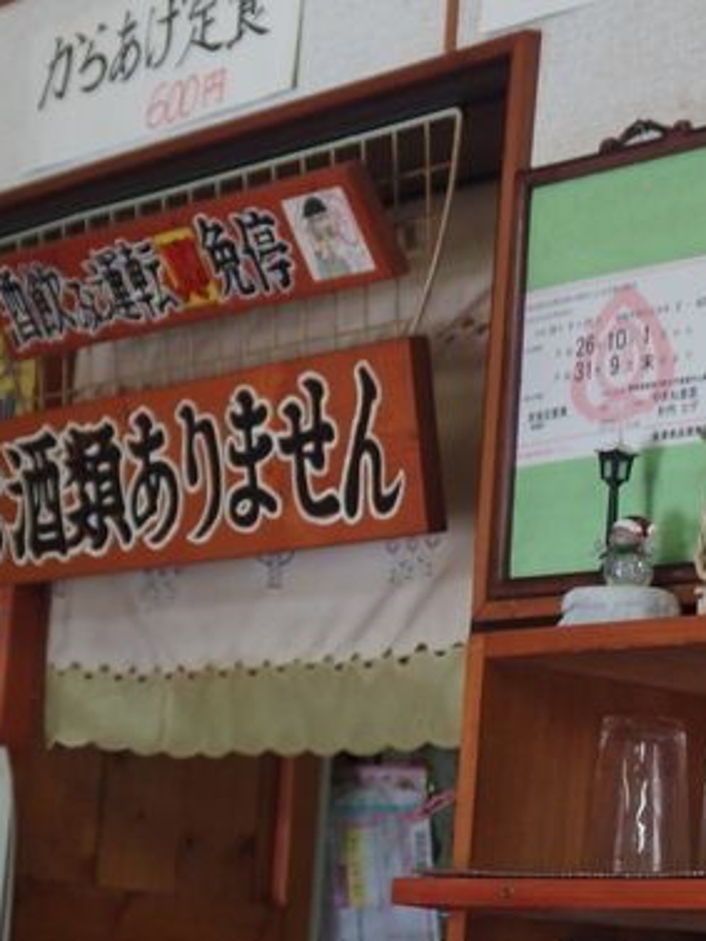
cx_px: 329
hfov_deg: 12.9
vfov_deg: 17.1
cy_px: 296
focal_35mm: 115
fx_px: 3125
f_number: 2.3
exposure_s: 1/200
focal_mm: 11.1
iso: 400
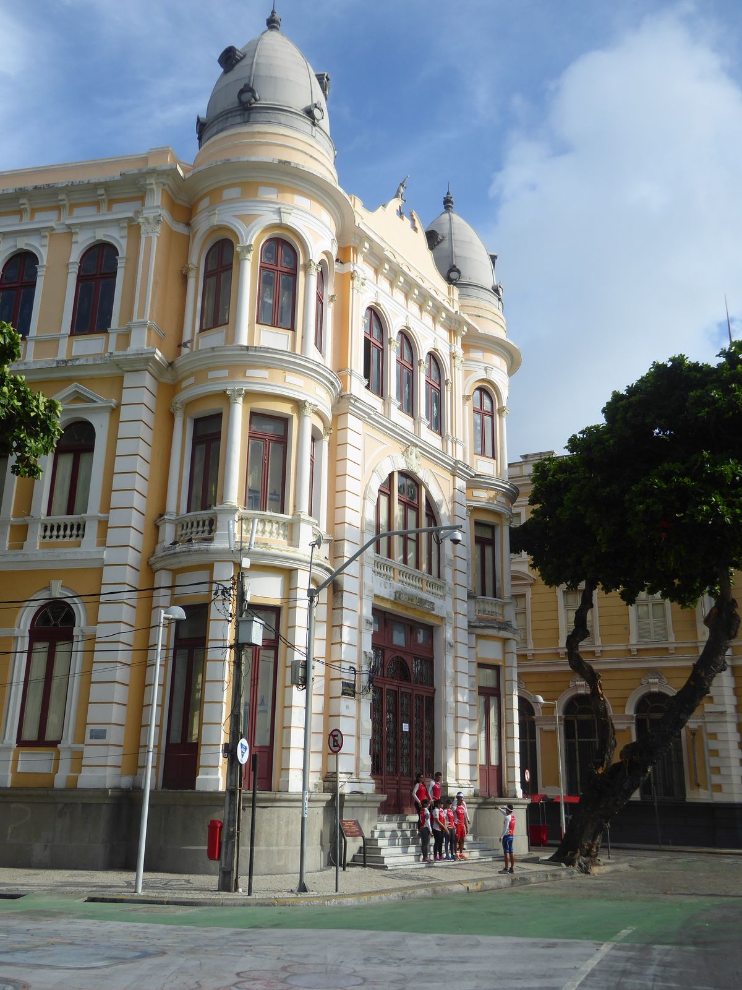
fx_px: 972
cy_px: 495
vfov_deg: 54.0
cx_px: 371
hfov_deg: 41.8
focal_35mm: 34
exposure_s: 1/500
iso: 80
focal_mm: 5.8
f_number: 3.6
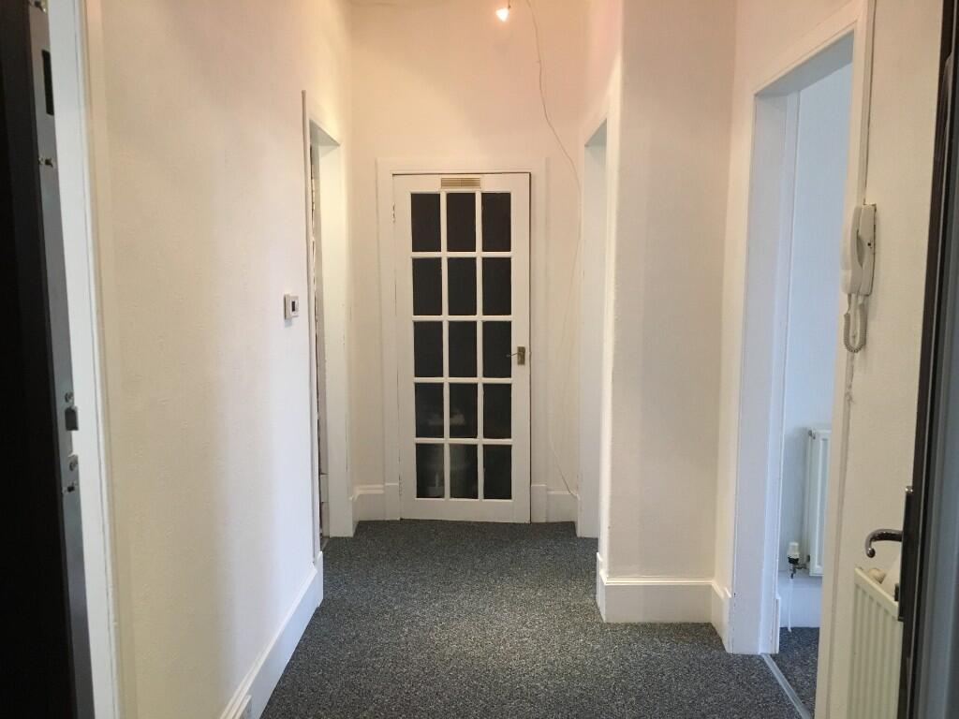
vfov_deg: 48.2
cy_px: 360
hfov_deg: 61.7
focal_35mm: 29
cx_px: 480
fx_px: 803
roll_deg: +0.3
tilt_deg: -7.6
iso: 200
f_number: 2.2
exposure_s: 1/33
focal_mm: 4.15
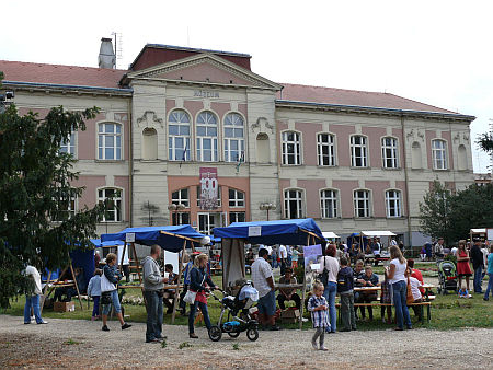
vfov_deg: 36.0
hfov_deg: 46.8
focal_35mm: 40
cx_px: 246
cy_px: 185
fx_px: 570
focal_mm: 8
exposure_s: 1/250
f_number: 5
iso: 100
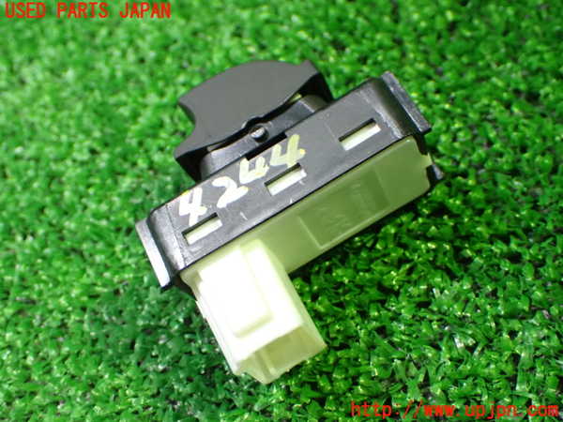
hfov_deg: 38.2
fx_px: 813
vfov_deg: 29.1
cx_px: 282
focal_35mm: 50
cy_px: 211
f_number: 3.2
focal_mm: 9.01
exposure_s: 1/50
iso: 1250
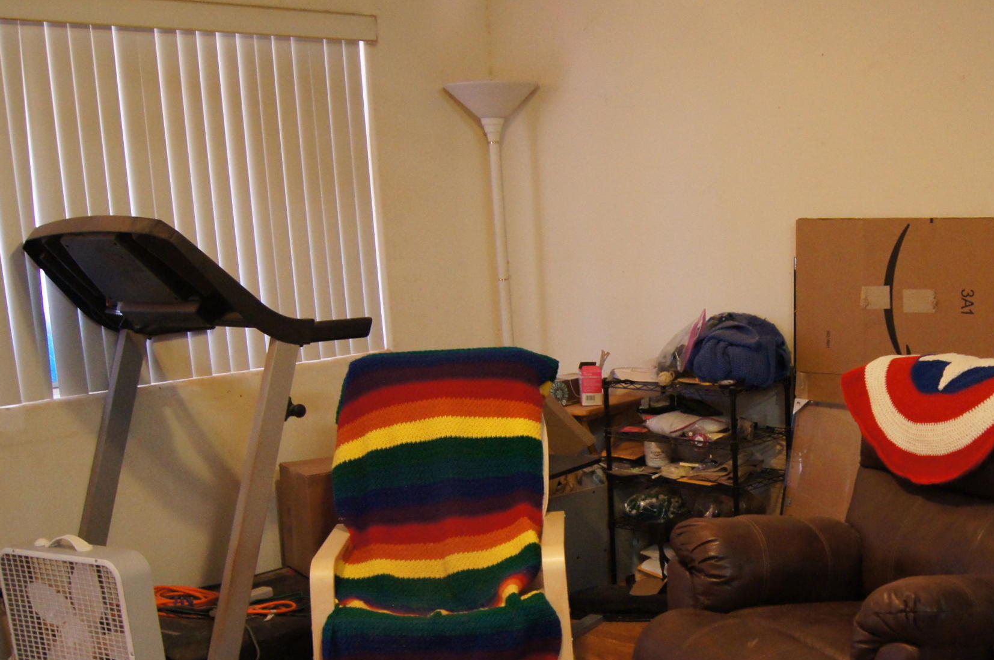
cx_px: 806
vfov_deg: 27.1
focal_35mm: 49
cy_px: 493
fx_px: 1351
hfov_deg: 38.7
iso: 1600
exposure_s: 1/60
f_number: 3.5
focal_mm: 18
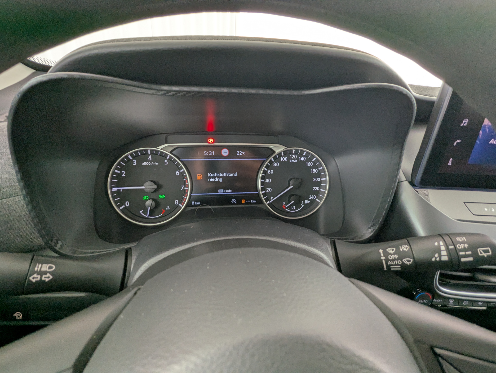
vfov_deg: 78.2
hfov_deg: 94.4
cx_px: 248
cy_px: 186
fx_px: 230
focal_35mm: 16
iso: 90
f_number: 2.2
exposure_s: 1/29.5
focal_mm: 2.35
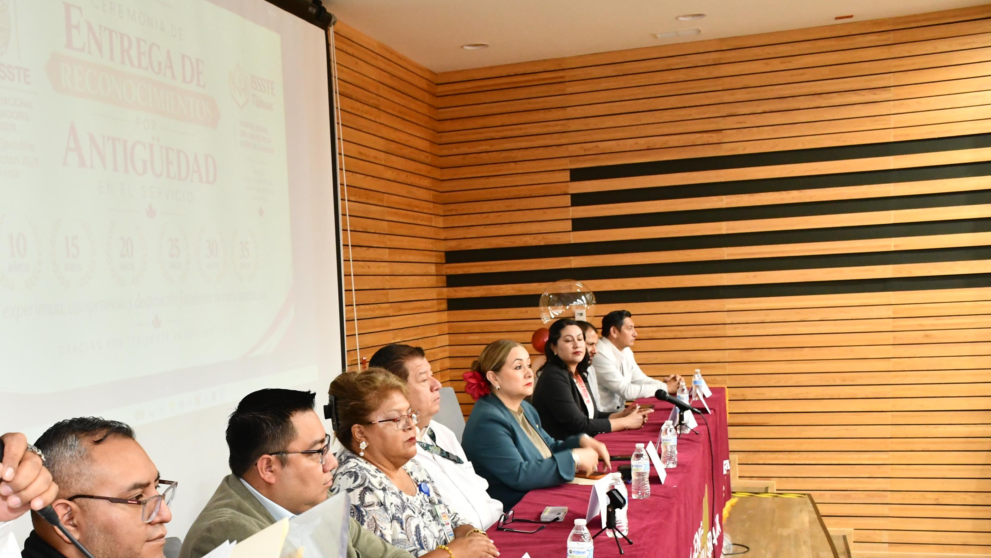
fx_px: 1104
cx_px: 256
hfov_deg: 46.7
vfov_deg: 27.6
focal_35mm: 42
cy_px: 468
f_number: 5
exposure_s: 1/40
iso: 2000
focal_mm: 18
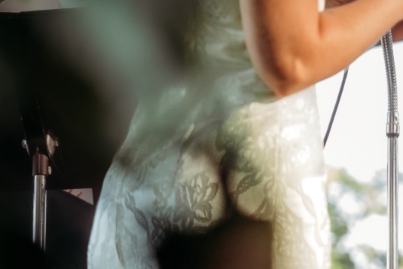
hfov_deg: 8.1
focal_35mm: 251
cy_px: 57
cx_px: 514
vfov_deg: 5.5
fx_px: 2810
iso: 1000
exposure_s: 1/500
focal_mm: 70
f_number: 2.8
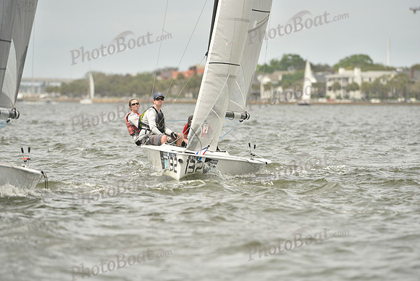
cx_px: 210
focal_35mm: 400
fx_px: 4668
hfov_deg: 5.2
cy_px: 140
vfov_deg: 3.4
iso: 320
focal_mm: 400
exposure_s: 1/1250
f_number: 6.3
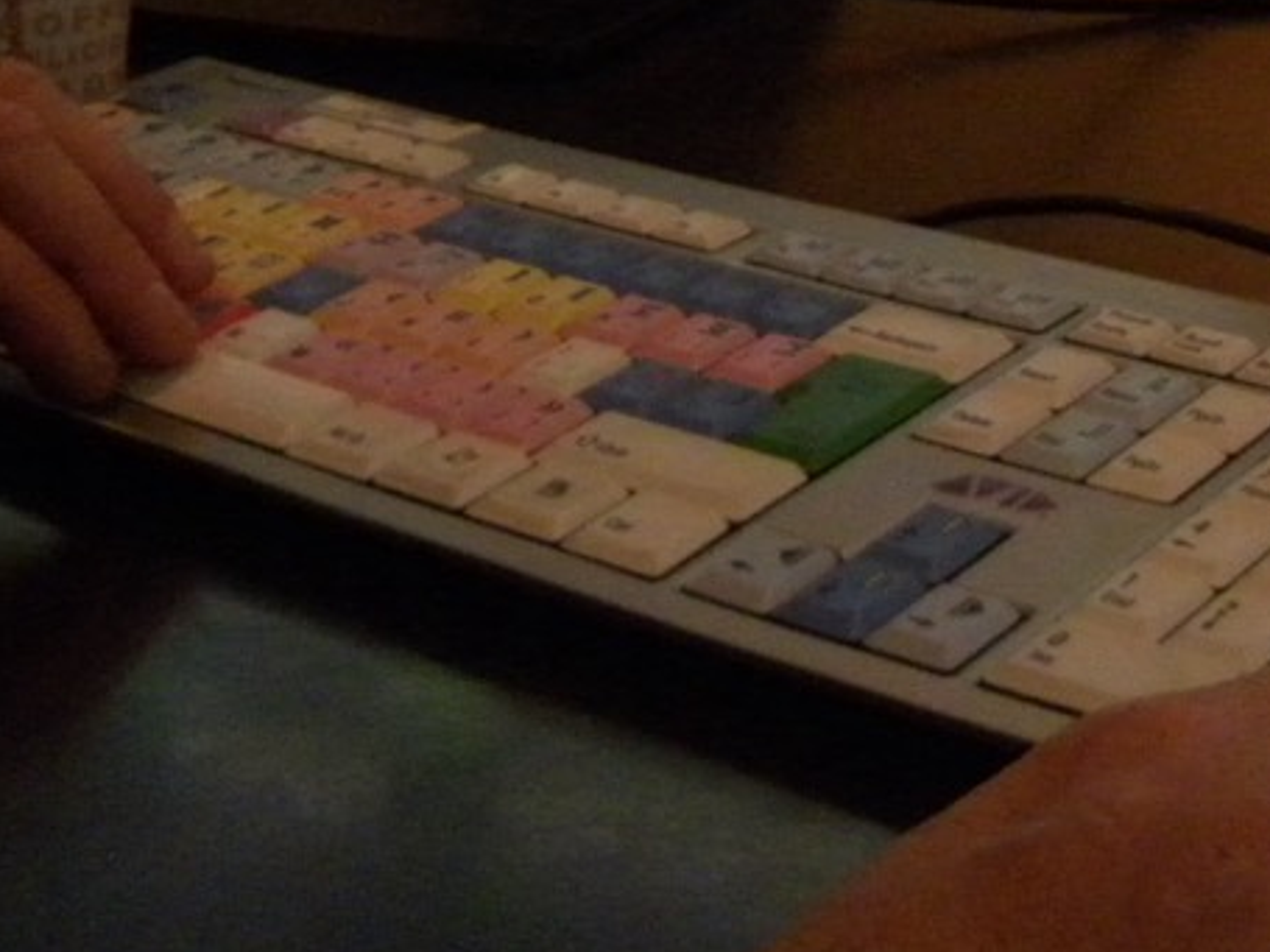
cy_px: -343
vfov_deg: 17.1
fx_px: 2934
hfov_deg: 22.1
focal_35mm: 80
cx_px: 1613
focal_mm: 4.6
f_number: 2.8
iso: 400
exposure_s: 1/32
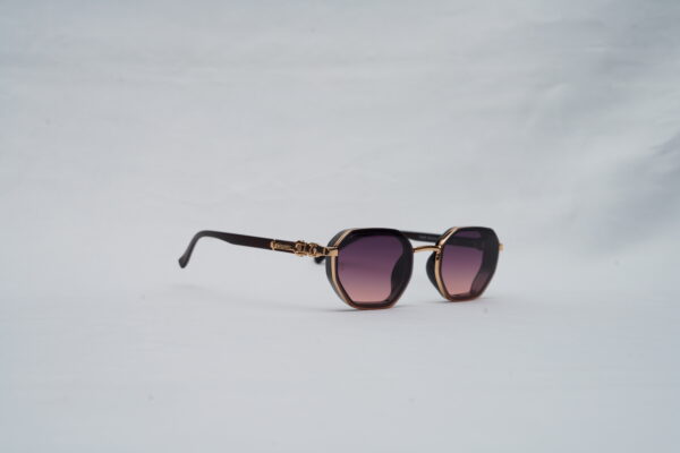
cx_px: 340
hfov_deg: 39.6
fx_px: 944
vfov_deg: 27.0
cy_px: 226
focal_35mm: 50
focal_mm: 50
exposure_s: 1/160
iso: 100
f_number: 9
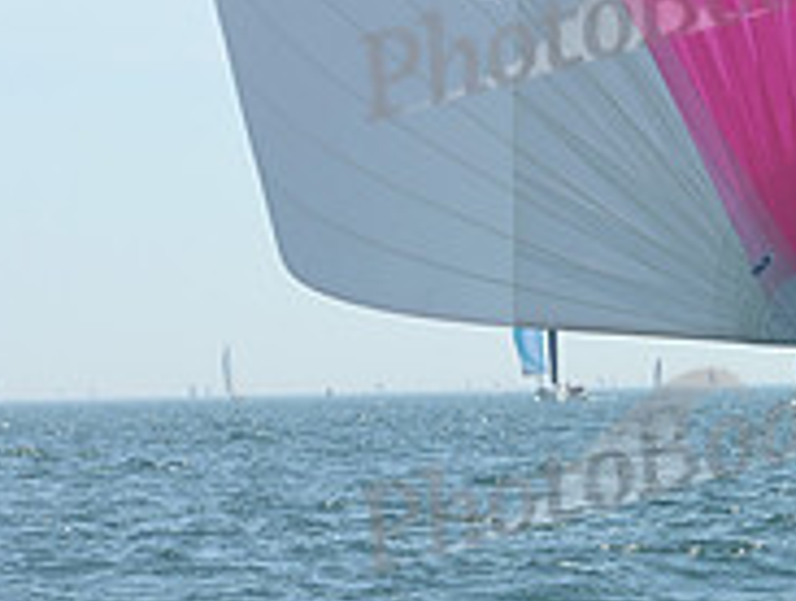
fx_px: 6659
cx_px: 1201
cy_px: 172
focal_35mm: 289
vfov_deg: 5.2
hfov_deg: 6.7
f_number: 8
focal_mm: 95
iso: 320
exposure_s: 1/1000
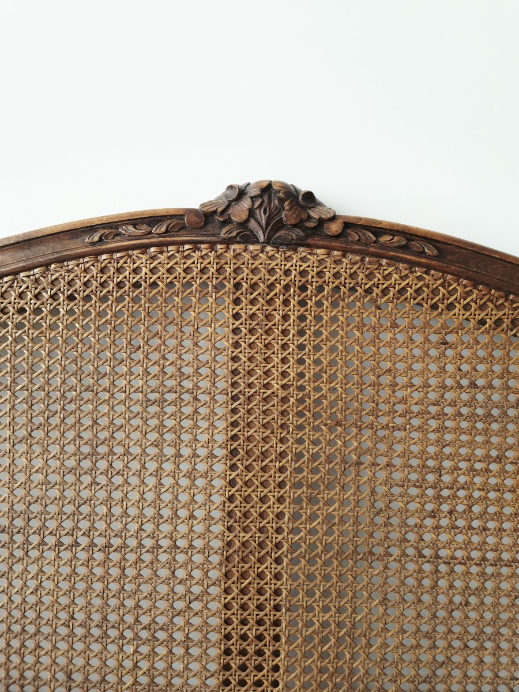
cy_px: 346
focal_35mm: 23
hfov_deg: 58.9
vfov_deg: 73.9
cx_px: 260
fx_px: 460
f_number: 1.8
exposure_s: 1/180
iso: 160
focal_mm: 5.4
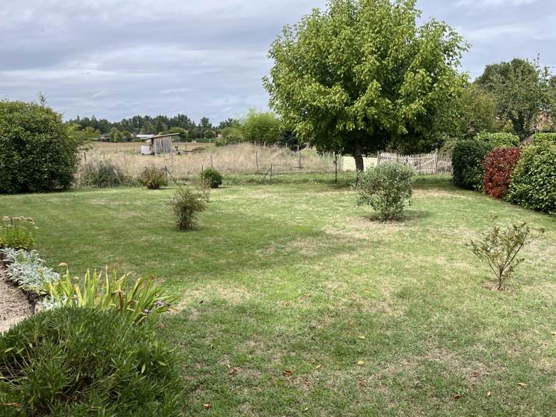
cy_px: 205
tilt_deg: -7.7
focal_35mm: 28
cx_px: 285
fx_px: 450
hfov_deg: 63.4
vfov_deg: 49.7
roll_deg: +0.6
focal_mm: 5.1
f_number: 1.6
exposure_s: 1/1862
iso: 50
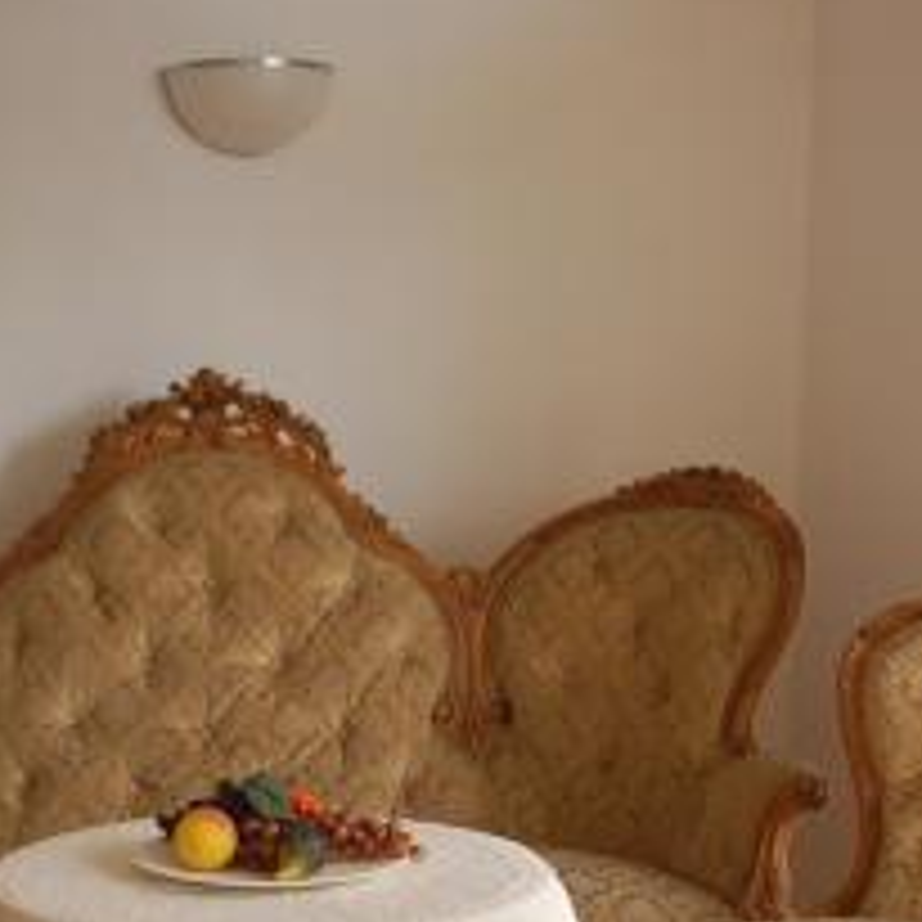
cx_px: 184
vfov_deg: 24.8
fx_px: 2019
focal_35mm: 67
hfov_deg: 25.3
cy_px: 861
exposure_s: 1/60
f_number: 4
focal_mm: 18
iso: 400
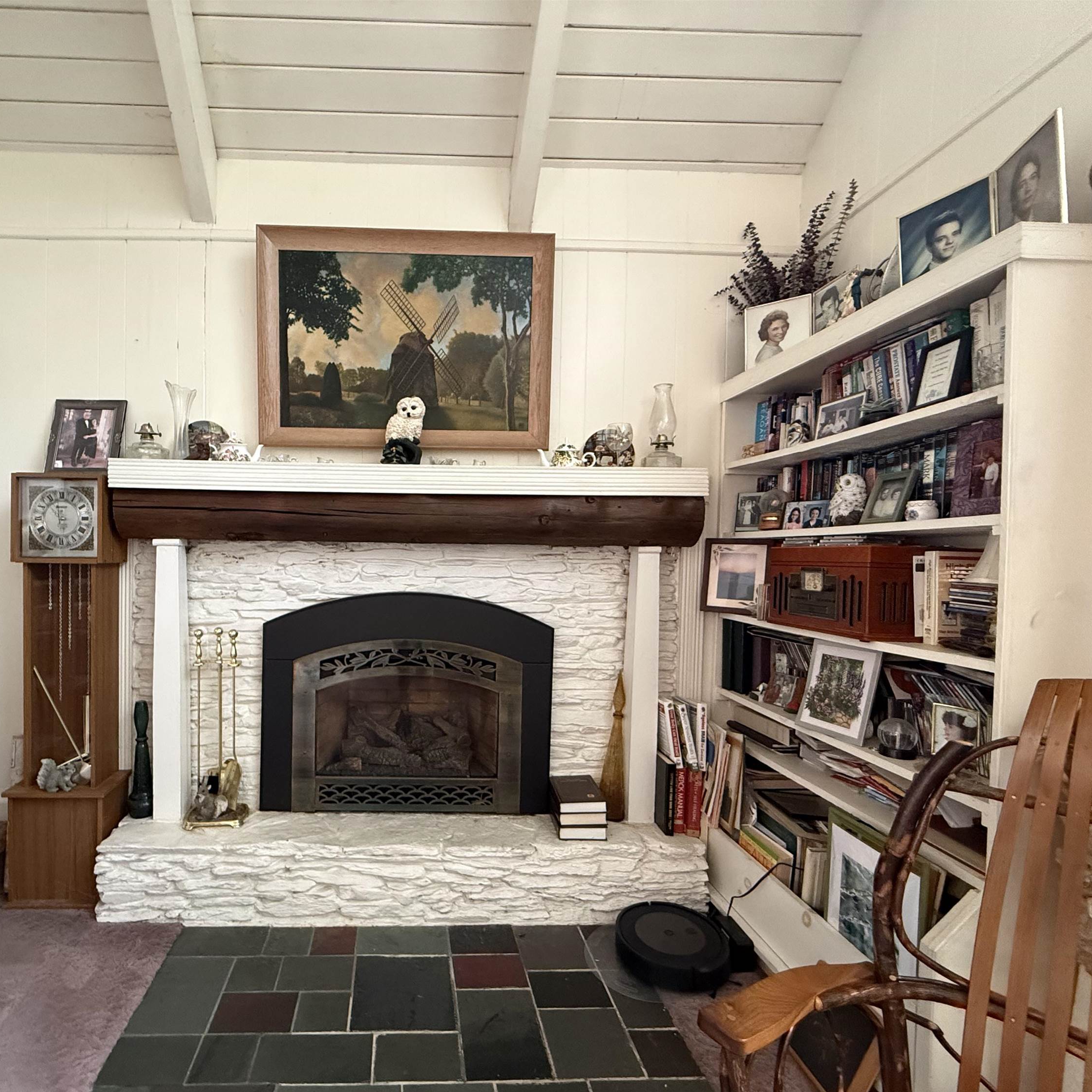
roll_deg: -0.4
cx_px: 425
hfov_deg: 82.7
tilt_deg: -0.6
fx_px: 607
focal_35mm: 17
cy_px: 562
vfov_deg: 83.9
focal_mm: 2.22
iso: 640
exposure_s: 1/60
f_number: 2.2
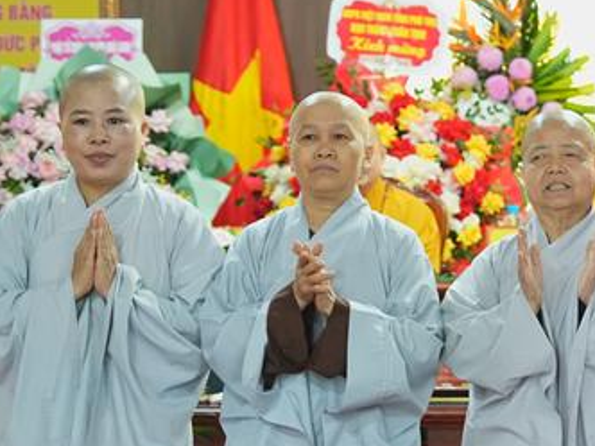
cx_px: 758
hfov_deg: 11.5
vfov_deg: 8.9
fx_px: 2870
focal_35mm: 167
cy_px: 263
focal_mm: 48
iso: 4000
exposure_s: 1/125
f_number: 3.2
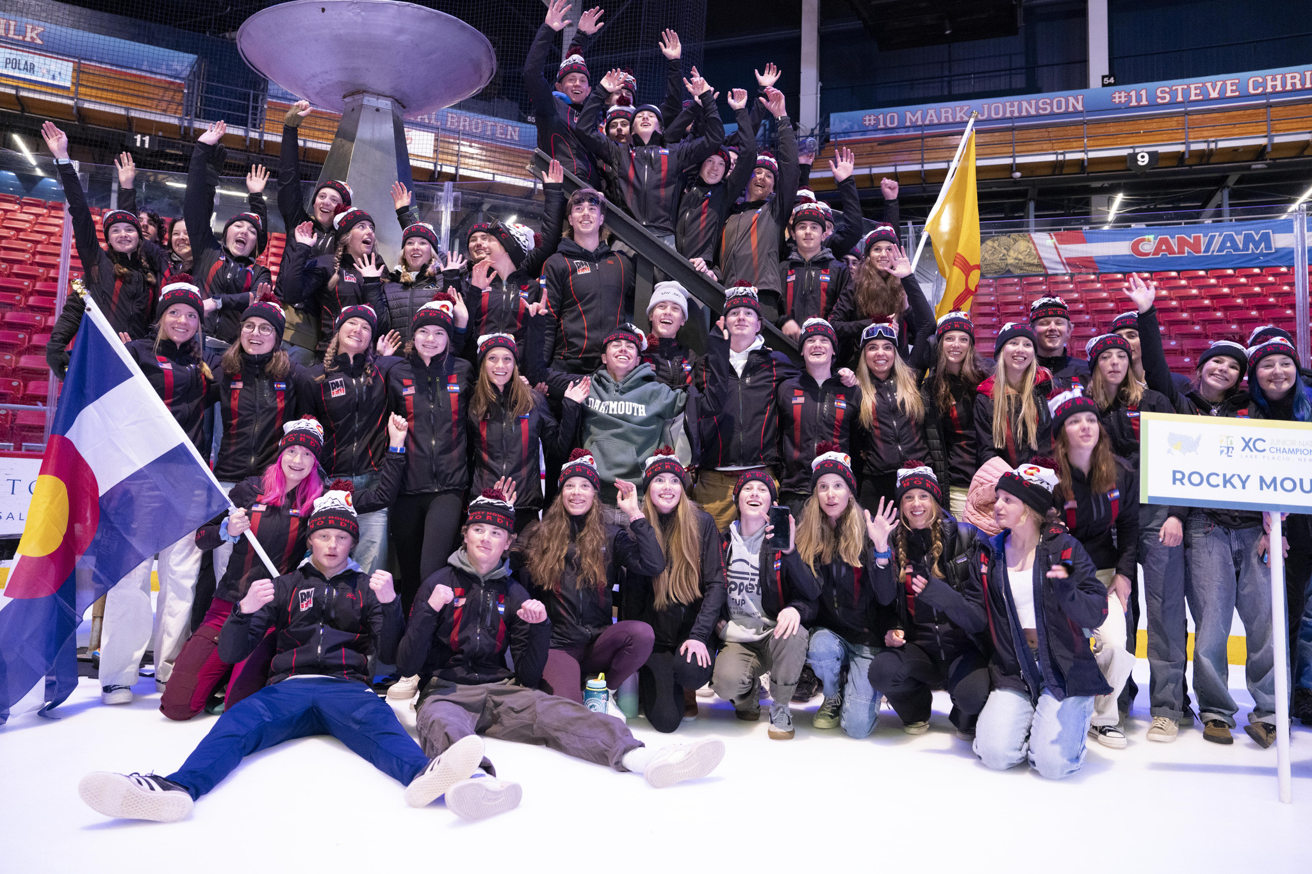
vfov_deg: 53.1
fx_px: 875
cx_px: 656
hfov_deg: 73.7
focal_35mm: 24
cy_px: 437
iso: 5000
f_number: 2.8
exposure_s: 1/125
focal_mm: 24
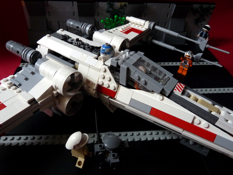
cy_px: 88
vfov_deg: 51.4
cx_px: 116
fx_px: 182
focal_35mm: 27
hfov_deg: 65.3
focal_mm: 4.8
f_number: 4
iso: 400
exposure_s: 1/60
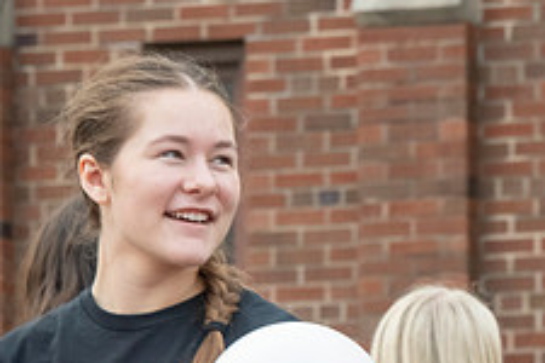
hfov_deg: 4.4
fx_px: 7039
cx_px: 606
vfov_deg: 3.0
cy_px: 306
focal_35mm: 465
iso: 3200
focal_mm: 180
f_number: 11
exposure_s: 1/200
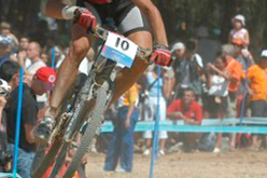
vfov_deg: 2.8
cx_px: 87
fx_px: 3626
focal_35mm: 489
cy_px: 66
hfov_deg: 4.2
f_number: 4
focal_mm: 135
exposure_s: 1/3200
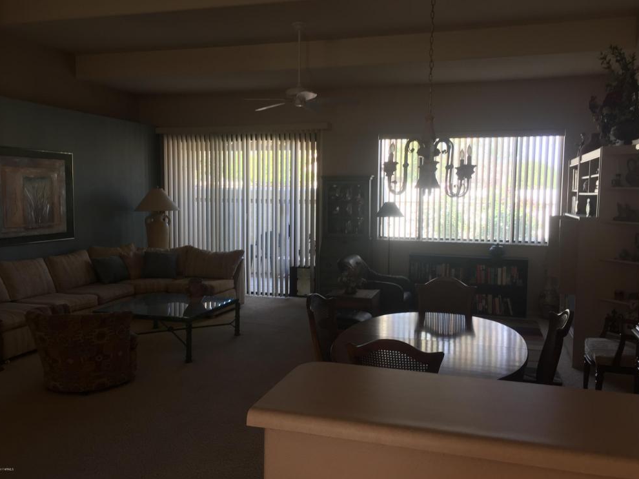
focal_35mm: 30
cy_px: 237
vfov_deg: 46.8
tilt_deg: -5.1
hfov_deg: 60.0
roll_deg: -0.8
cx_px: 327
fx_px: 554
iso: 40
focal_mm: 4.15
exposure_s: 1/60
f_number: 2.2
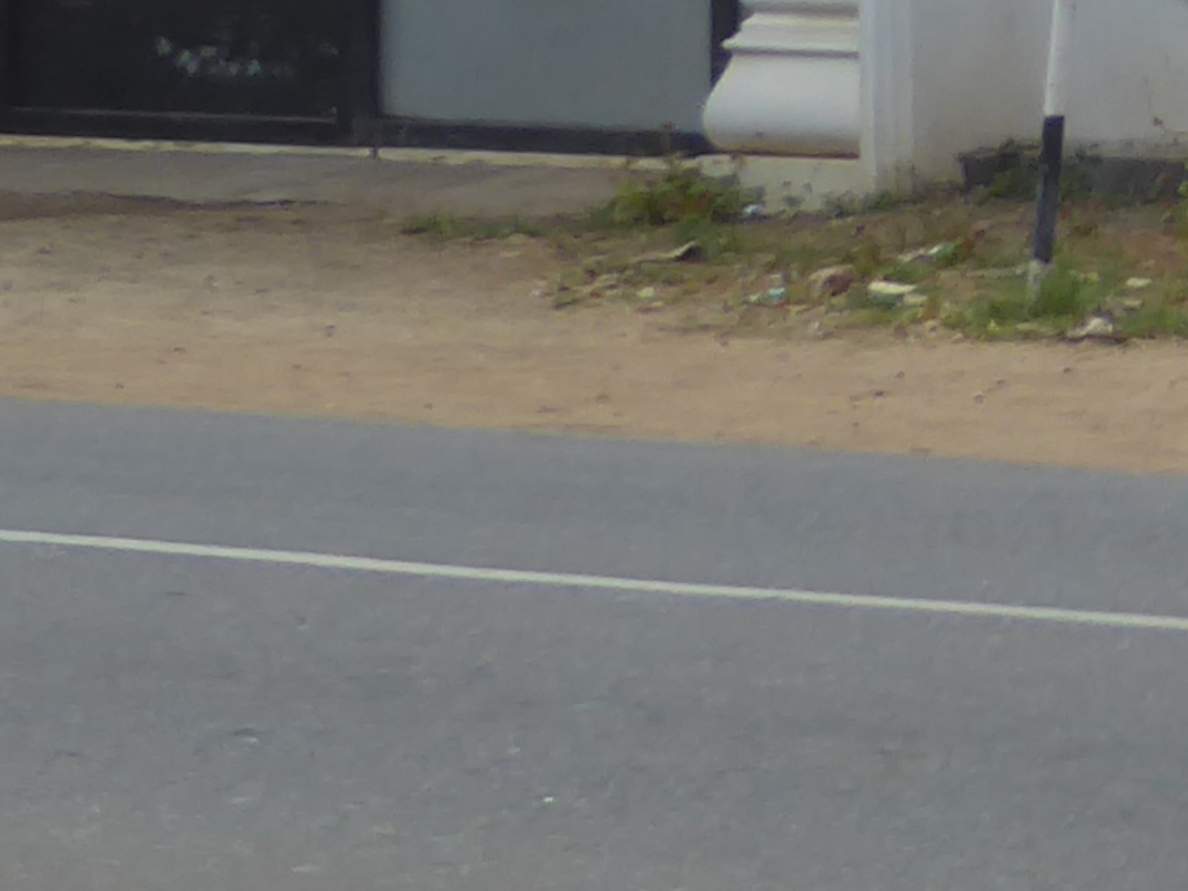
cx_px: 1788
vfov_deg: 5.3
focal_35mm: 276
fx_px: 9472
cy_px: -797
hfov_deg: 7.1
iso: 80
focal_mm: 9
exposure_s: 1/250
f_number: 4.1
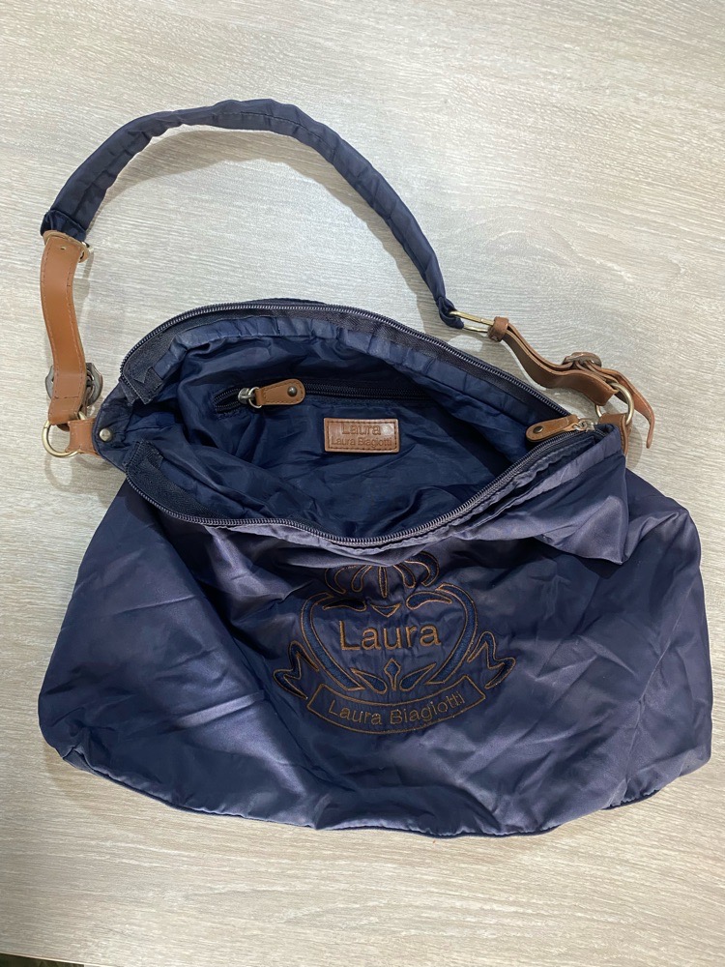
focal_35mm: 26
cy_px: 484
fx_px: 726
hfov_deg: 53.1
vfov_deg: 67.3
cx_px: 362
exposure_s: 1/33
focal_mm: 4.25
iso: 500
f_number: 1.8
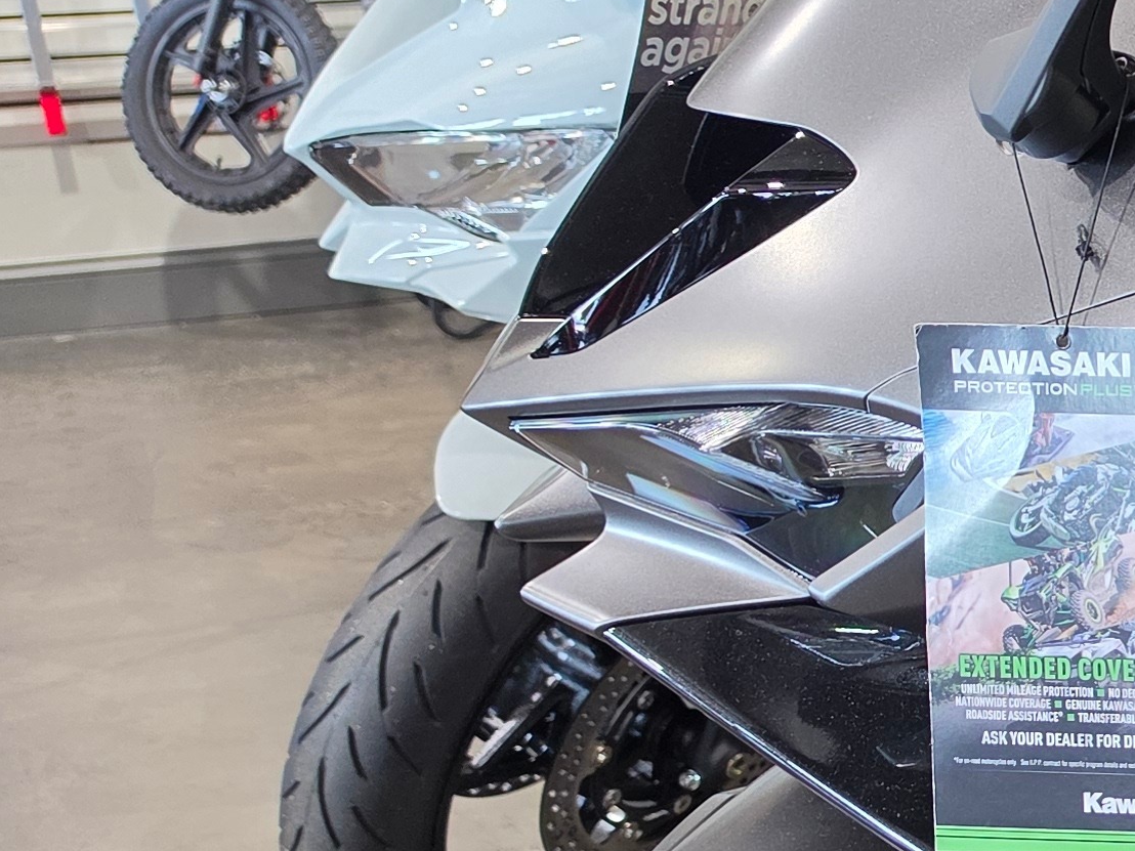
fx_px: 2721
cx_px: 1949
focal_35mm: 83
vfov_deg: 17.6
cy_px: 733
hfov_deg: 19.0
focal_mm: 6.5
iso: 160
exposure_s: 1/120
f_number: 1.4
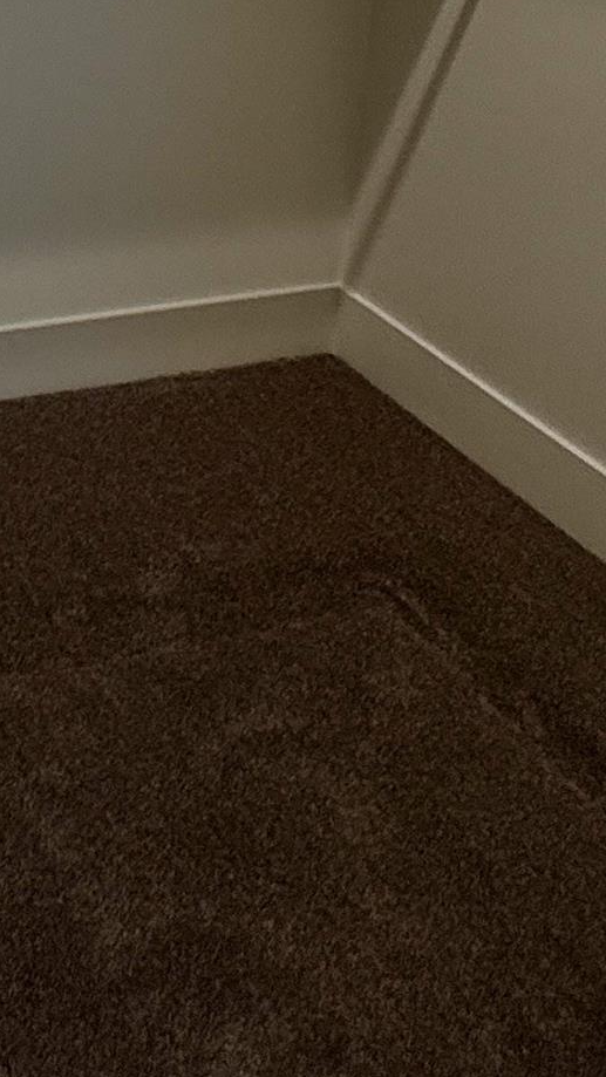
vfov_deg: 33.5
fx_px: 1457
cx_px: -285
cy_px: -193
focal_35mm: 51
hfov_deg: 20.4
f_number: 2.2
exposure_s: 1/120
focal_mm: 2.22
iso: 125
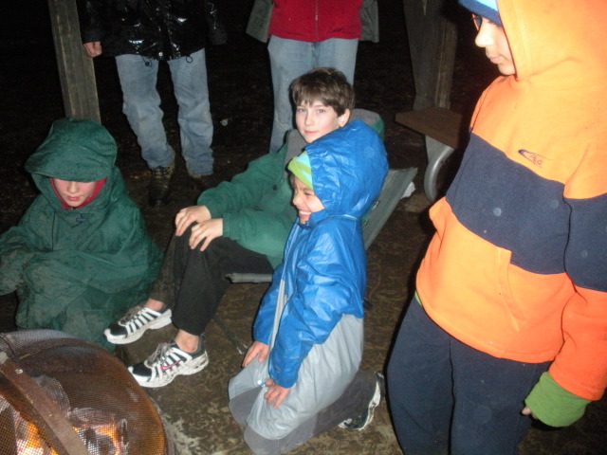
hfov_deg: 51.4
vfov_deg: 39.7
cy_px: 228
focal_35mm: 36
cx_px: 304
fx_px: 631
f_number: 3.5
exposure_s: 1/60
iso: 516
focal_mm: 6.3
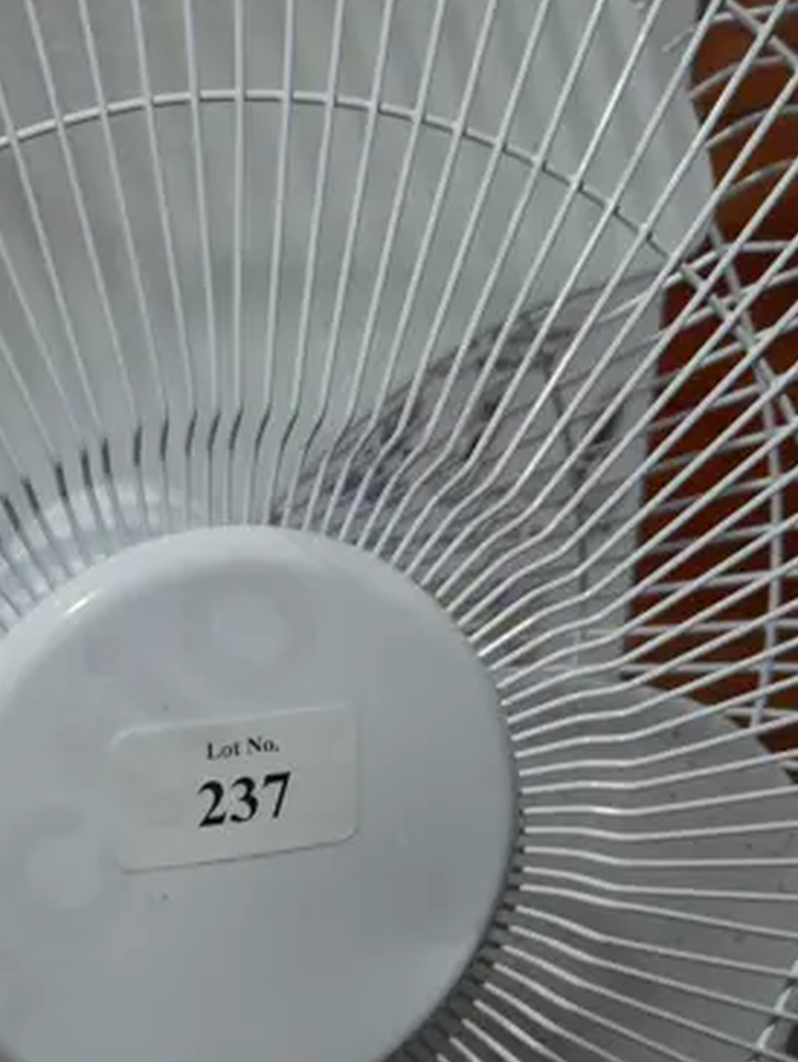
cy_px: 972
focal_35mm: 112
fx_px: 3439
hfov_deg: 13.1
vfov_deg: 17.3
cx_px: -13
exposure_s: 1/125
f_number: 4.4
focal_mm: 20
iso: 200
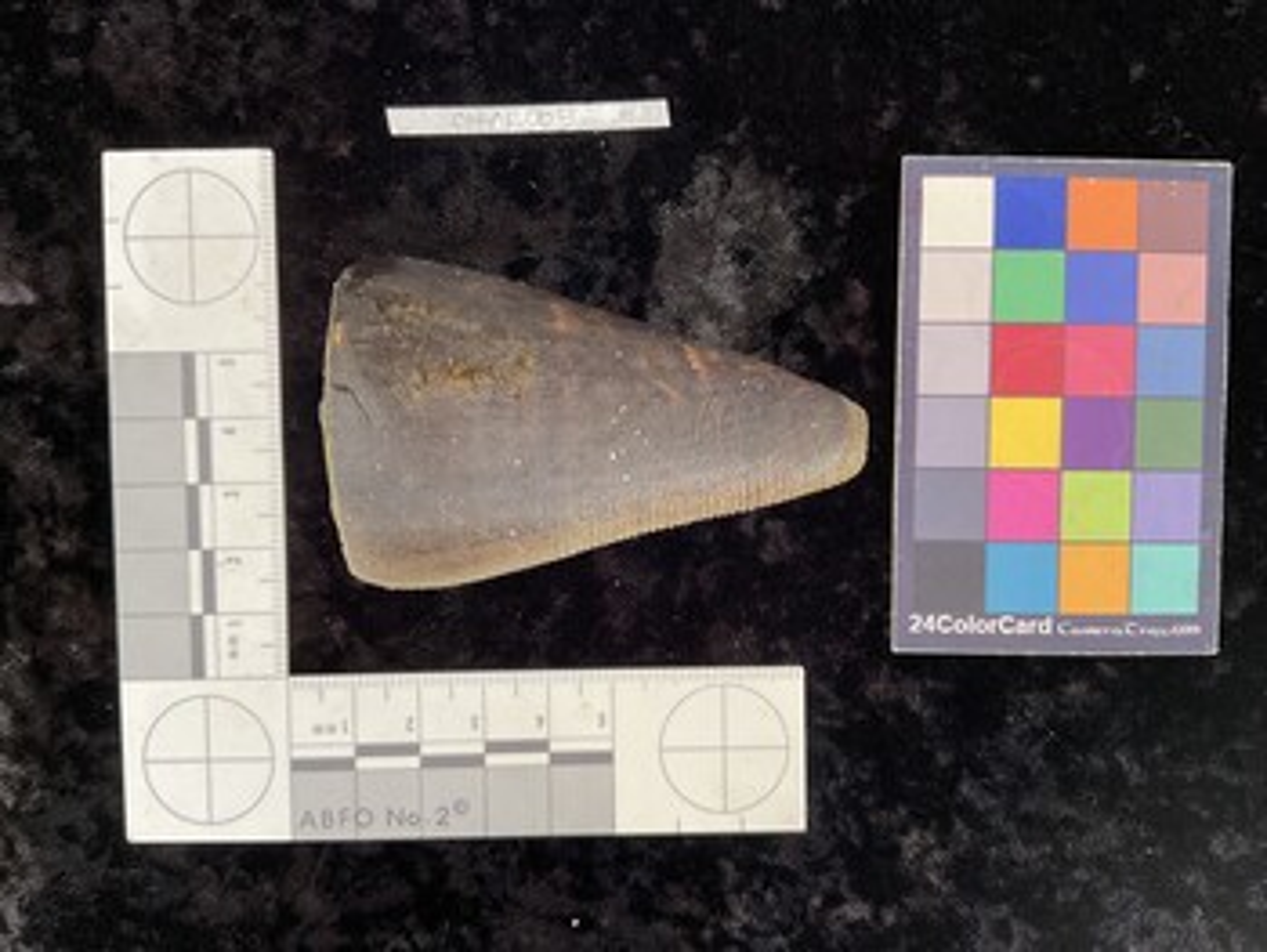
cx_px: 634
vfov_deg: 48.3
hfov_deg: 61.6
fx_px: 1062
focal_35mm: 29
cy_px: 476
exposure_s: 1/60
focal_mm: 3
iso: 50
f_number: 1.8
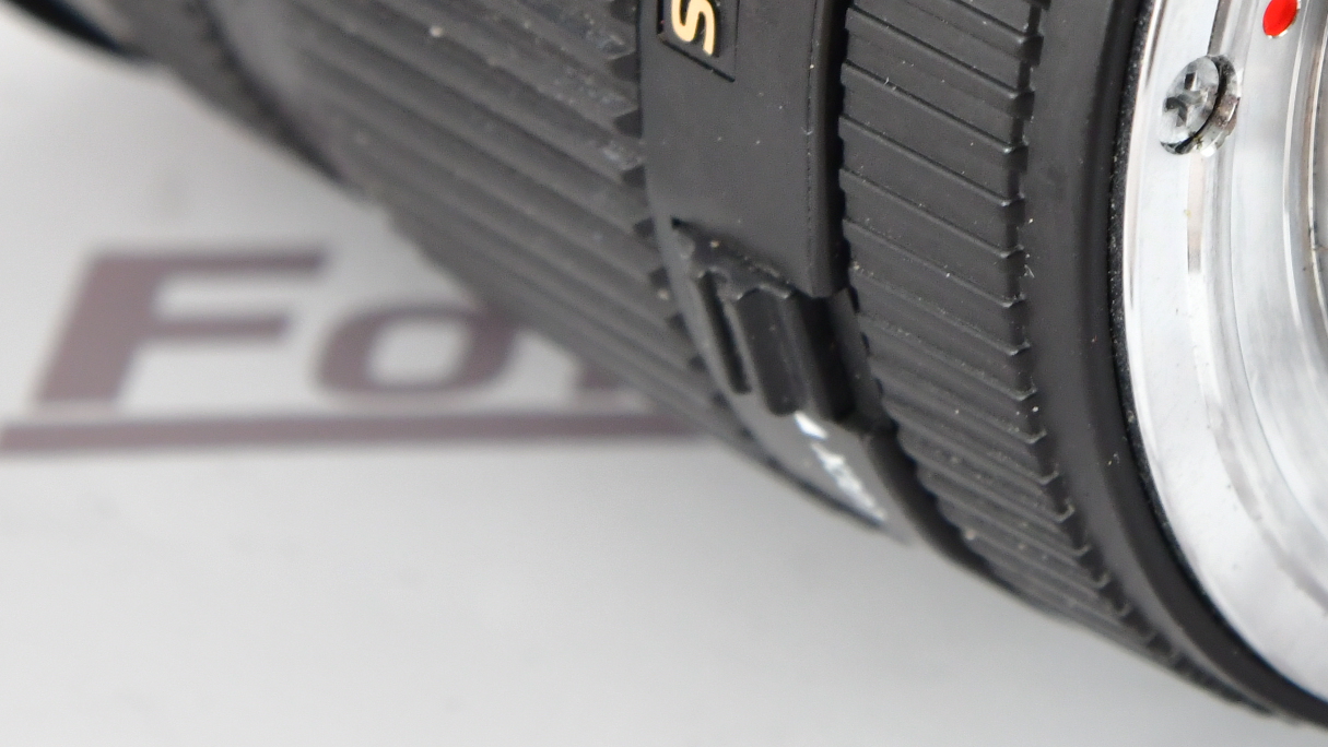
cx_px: 1067
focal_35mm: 427
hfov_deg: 5.1
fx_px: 15039
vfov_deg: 2.8
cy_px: -349
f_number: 10
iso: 800
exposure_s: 1/60
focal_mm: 120
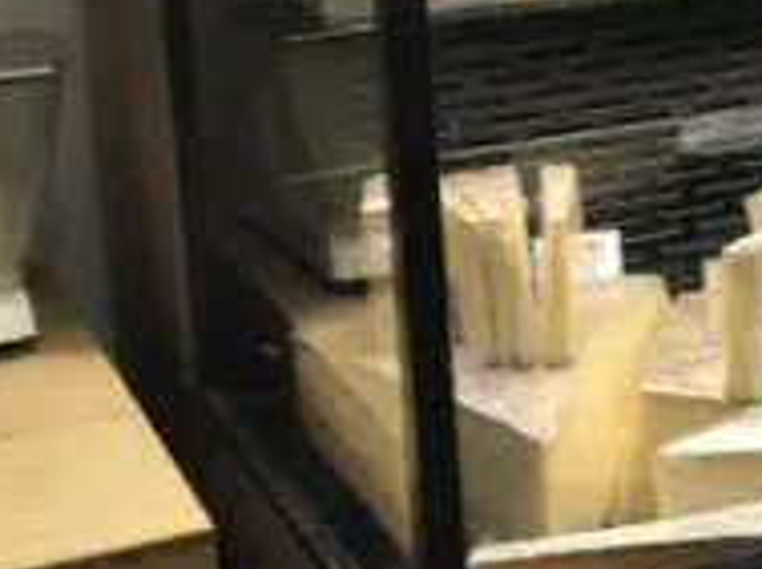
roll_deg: -2.1
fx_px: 2505
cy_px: 40
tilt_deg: -14.1
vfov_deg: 12.8
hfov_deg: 14.9
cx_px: 1399
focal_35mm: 114
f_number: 1.8
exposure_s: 1/50
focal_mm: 3.99
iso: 25
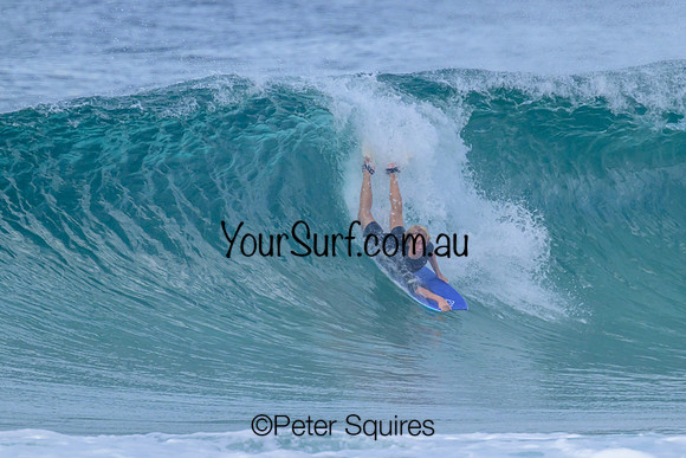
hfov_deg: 1.9
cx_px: 465
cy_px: 282
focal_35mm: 1090
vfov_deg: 1.3
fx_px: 20778
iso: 1250
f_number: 11
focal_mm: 800
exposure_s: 1/2000
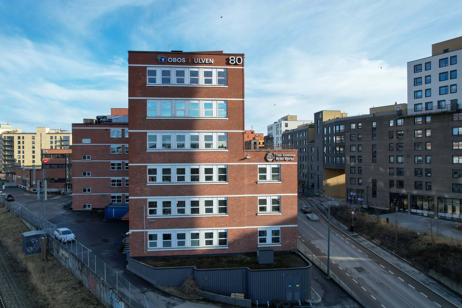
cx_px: 221
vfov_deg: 53.1
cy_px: 155
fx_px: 308
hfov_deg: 73.7
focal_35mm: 24
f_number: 2.8
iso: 100
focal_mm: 8.38
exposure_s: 1/800
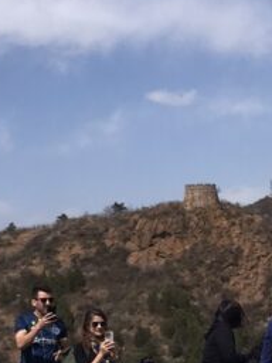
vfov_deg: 16.9
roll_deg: +2.0
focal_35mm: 112
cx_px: 228
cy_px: 413
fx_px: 1173
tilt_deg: -4.8
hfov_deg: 13.1
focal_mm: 3.99
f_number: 1.8
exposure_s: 1/5051
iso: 20
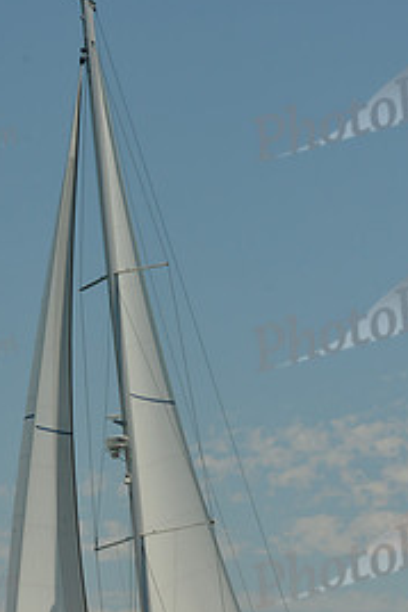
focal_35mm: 151
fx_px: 2570
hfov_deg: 9.1
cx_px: 136
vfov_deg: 13.6
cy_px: 464
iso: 280
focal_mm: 70
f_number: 14
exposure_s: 1/800
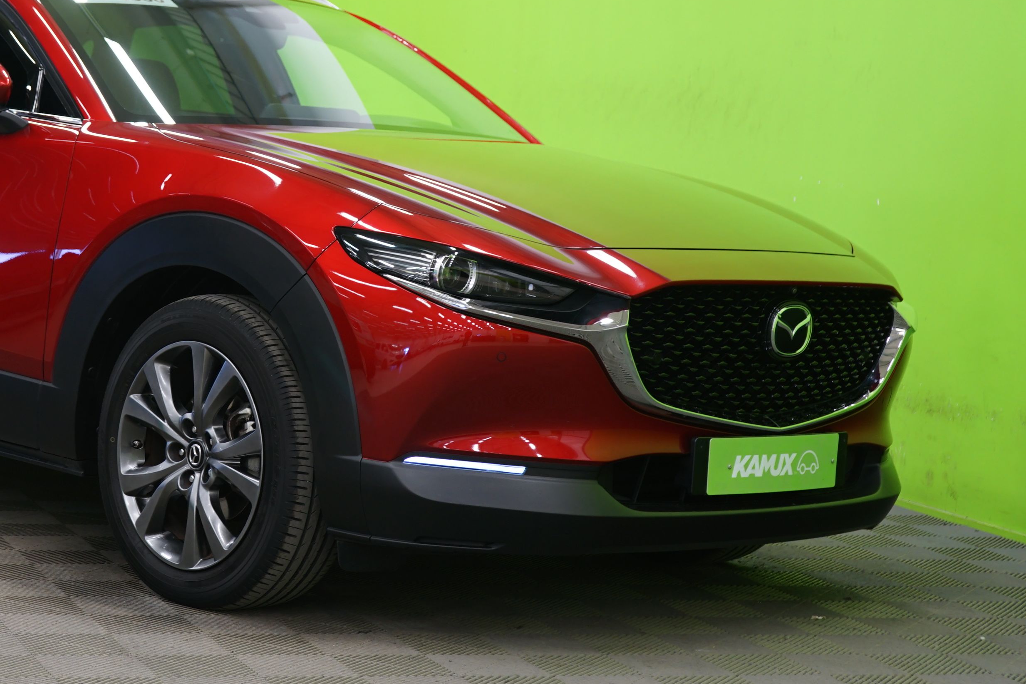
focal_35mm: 83
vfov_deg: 16.4
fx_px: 2365
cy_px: 214
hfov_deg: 24.2
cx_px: 246
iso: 400
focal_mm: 52
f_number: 5
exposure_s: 1/6
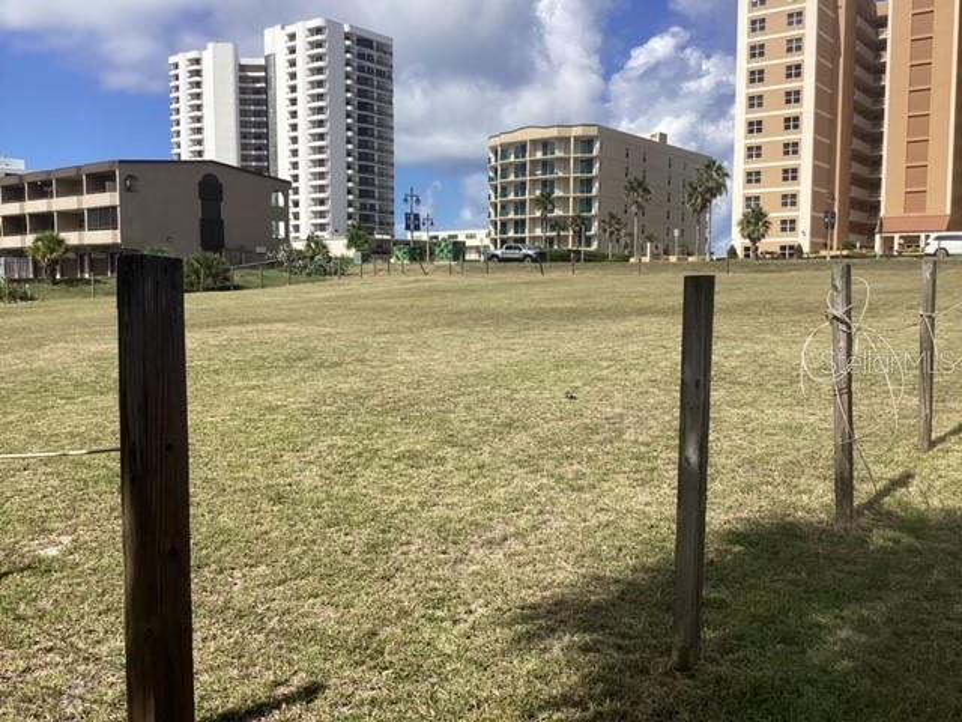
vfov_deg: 45.4
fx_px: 862
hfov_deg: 58.4
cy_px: 361
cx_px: 481
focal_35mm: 31
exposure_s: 1/1664
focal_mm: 3.3
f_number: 2.4
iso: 25
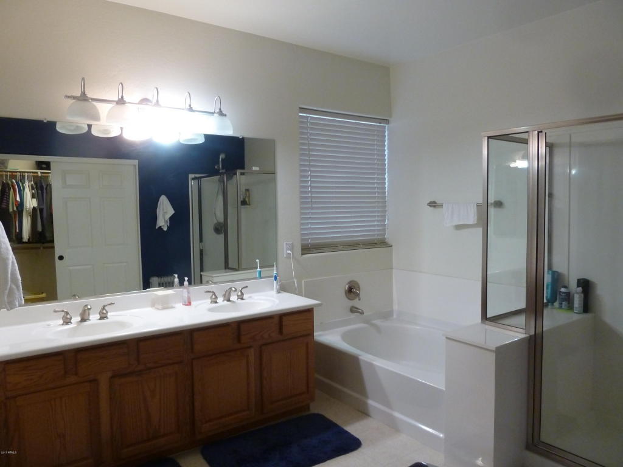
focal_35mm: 25
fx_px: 450
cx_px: 312
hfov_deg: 69.4
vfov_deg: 54.9
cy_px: 234
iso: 320
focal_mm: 4.1
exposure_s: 1/30
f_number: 3.3
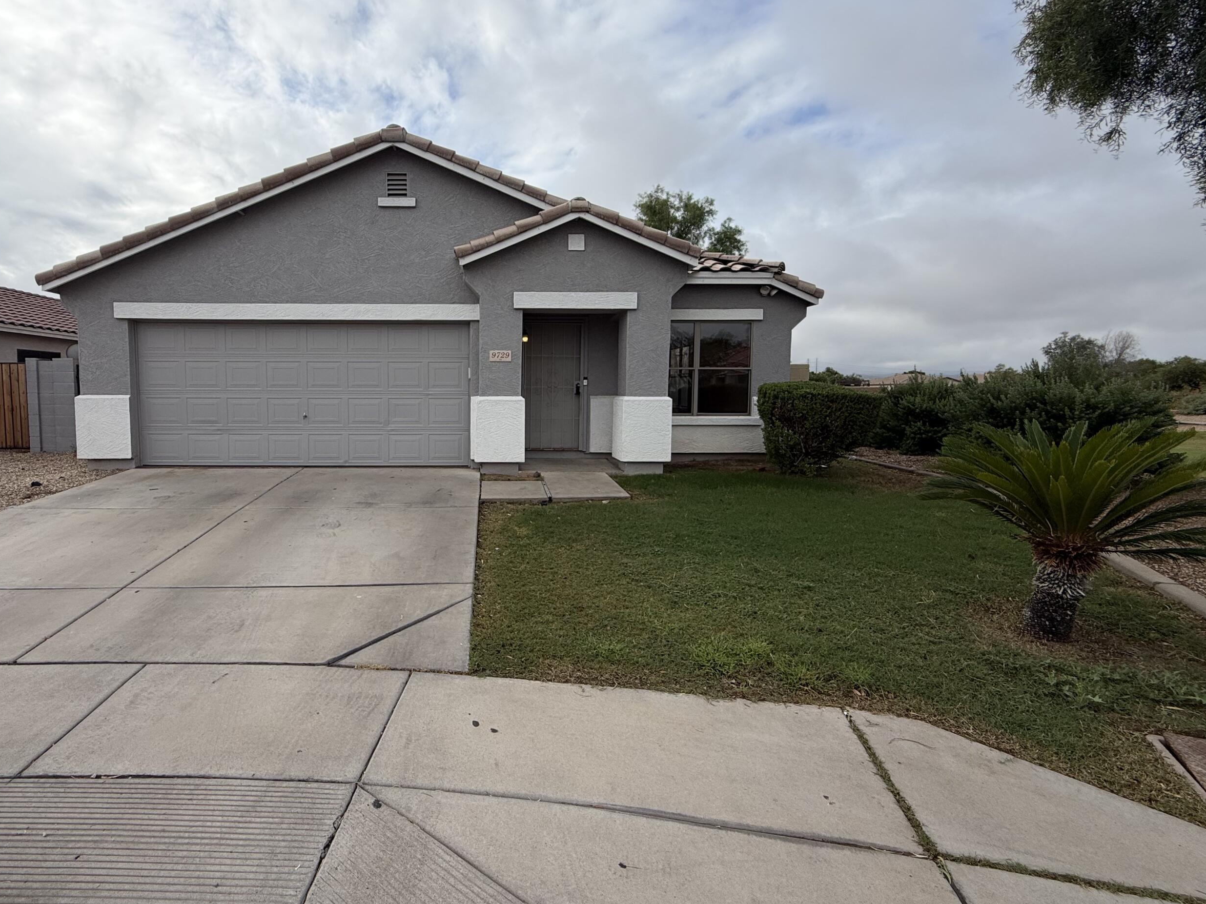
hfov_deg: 90.0
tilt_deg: -4.8
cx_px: 491
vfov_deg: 74.7
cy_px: 430
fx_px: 592
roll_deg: -0.6
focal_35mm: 17
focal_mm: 2.22
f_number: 2.2
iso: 20
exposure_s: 1/970
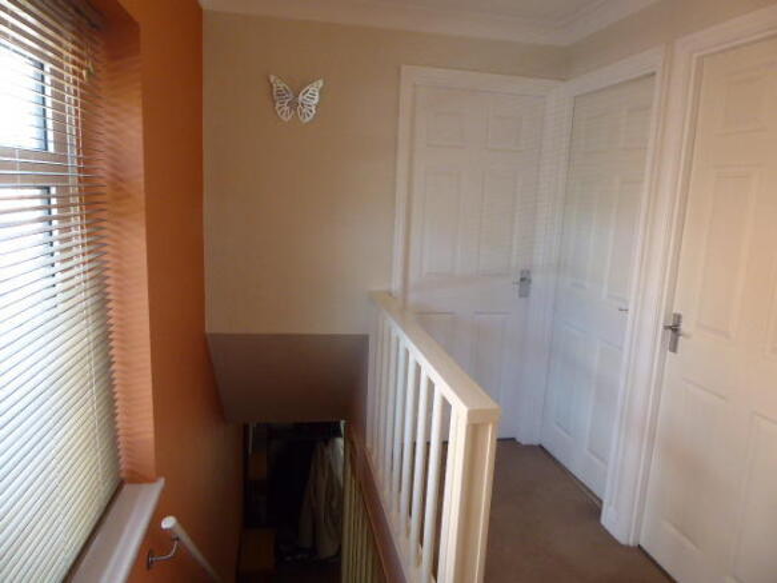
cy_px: 292
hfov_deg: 69.4
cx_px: 388
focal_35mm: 25
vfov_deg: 54.9
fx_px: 561
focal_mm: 4.3
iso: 400
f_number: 3.3
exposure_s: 1/60
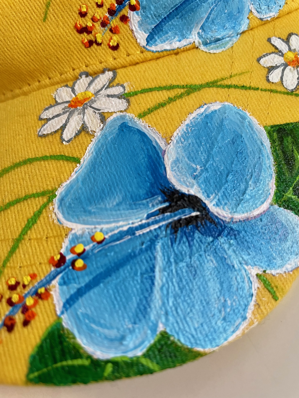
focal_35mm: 26
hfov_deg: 53.1
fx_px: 299
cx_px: 150
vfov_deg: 67.3
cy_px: 199
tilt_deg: -49.7
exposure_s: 1/50
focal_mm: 4.2
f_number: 1.6
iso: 80
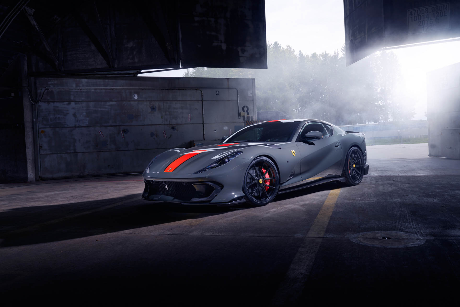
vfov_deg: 37.9
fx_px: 447
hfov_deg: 54.4
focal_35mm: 35
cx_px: 230
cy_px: 154
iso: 100
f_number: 7.1
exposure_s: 1/160
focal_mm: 35
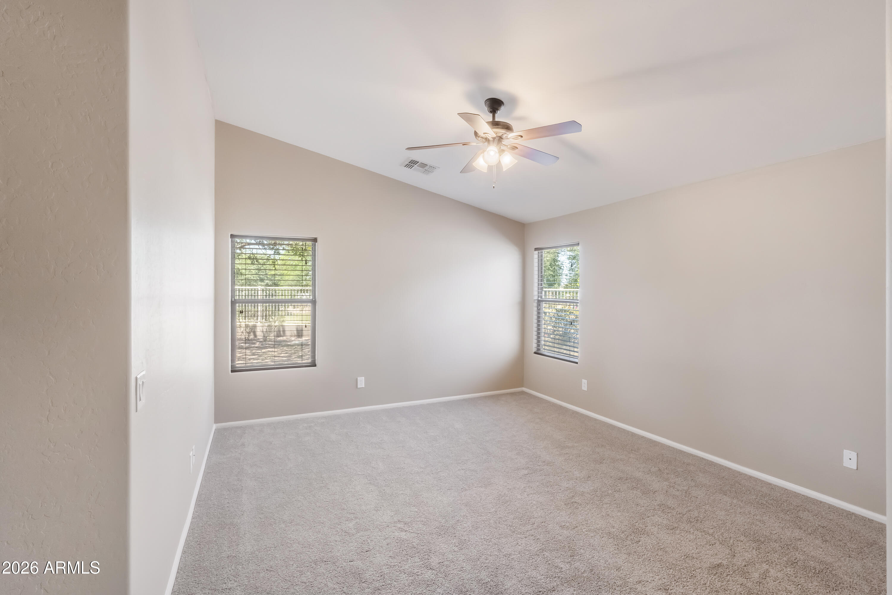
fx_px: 409
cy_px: 298
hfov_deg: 95.0
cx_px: 446
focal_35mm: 16
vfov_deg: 72.1
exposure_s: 1/20
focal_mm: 11
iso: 250
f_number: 16
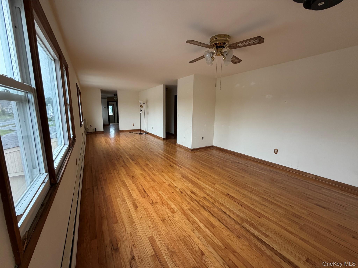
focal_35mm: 14
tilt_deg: -8.5
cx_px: 179
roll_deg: +0.1
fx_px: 145
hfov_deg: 102.1
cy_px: 134
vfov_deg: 85.7
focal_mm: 2.22
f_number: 2.2
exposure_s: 1/121
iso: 250
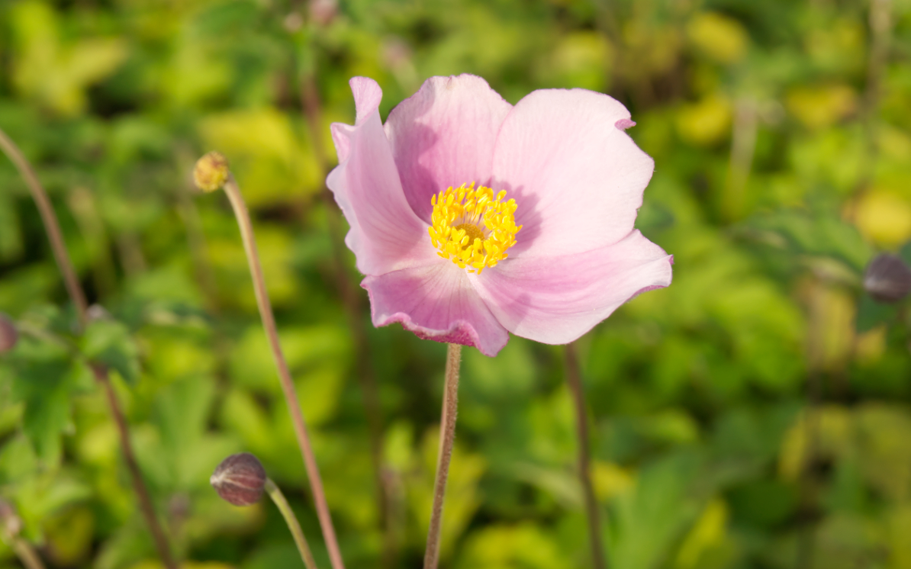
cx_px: 456
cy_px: 284
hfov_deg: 24.5
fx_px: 2098
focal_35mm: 85
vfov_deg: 15.4
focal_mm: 55
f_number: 11
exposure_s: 1/500
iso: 640
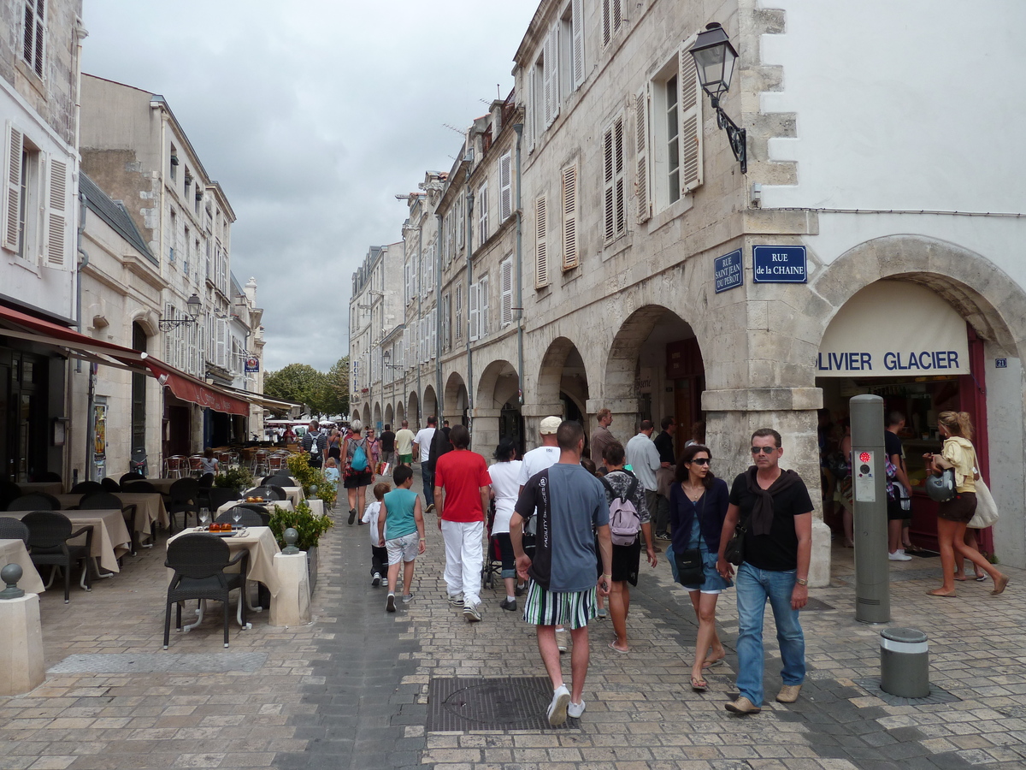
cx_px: 513
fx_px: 741
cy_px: 385
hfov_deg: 69.4
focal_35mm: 25
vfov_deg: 54.9
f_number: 3.3
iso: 80
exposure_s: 1/800
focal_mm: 4.1
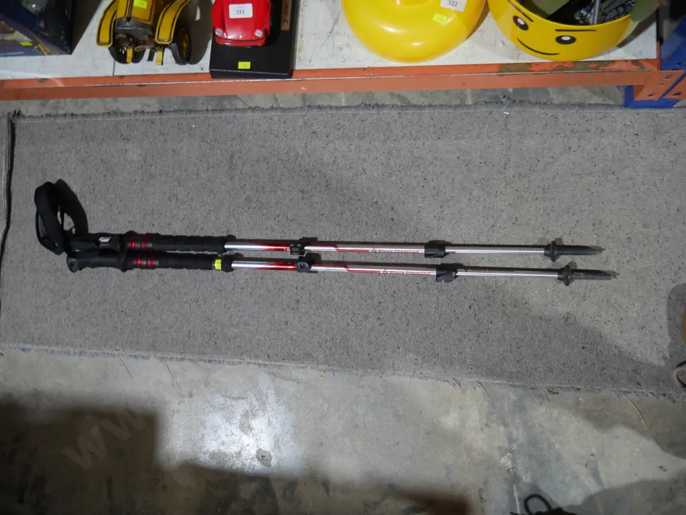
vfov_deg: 49.8
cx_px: 343
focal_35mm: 28
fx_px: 555
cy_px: 258
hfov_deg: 63.4
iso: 250
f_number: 3.5
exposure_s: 1/60
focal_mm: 14
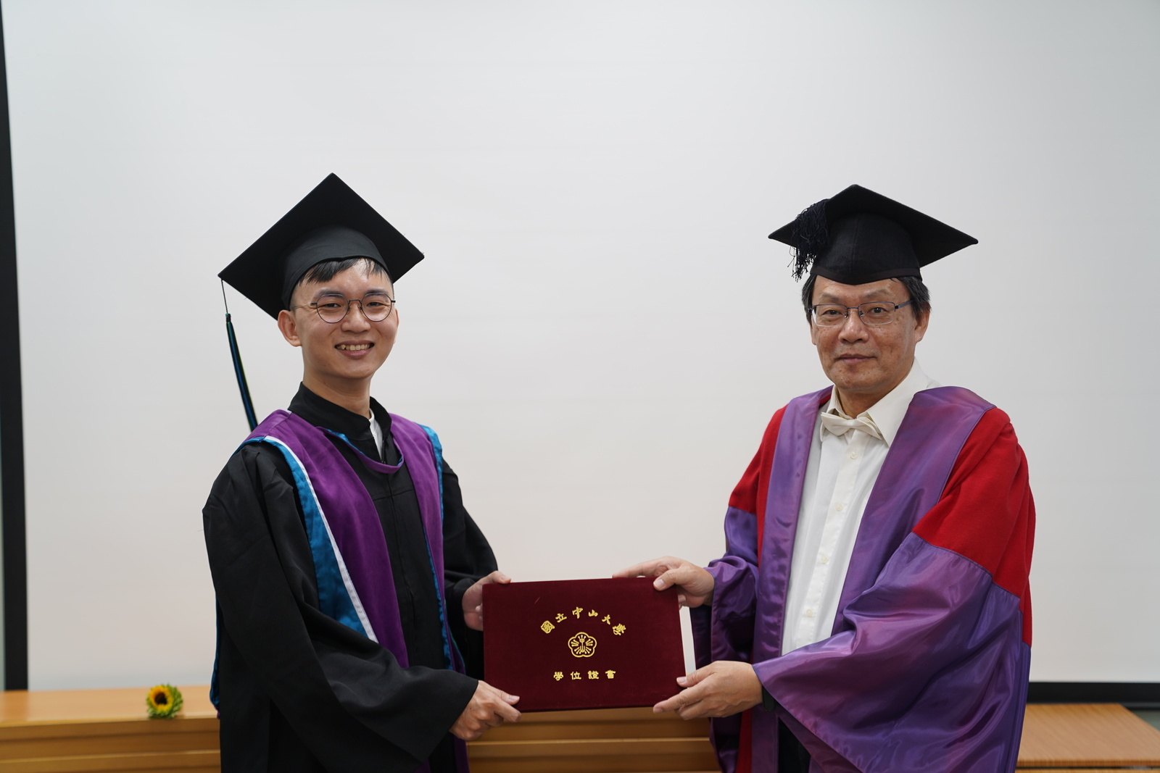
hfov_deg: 37.5
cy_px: 386
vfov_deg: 25.5
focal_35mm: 53
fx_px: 1708
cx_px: 580
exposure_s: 1/60
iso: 160
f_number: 2.8
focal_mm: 53
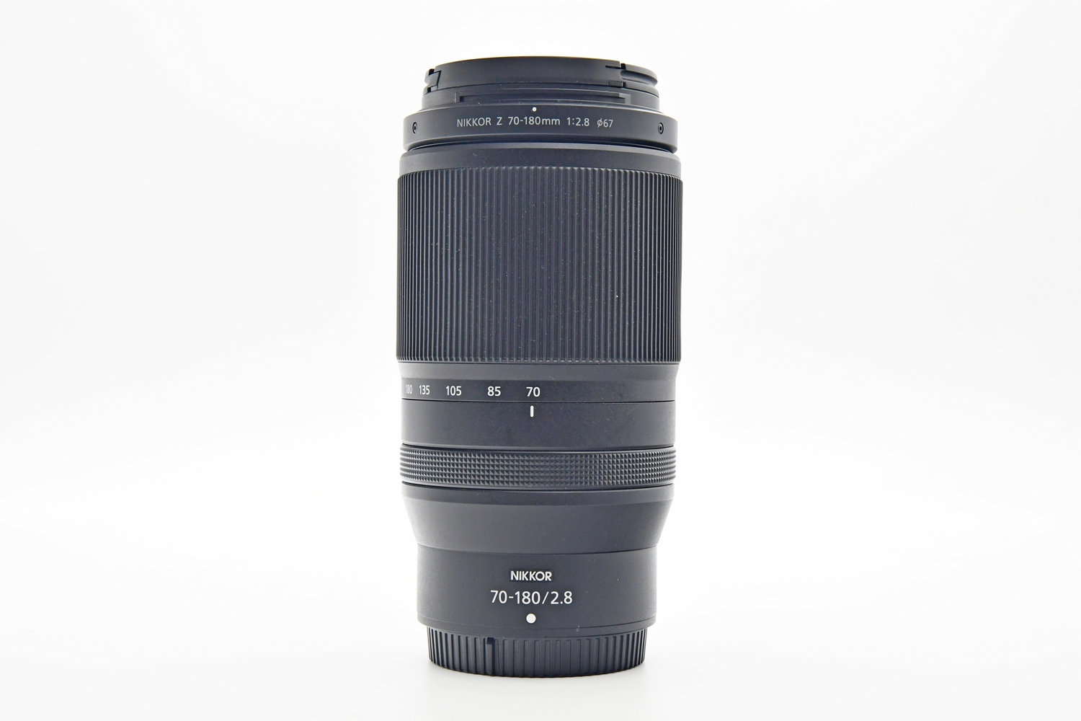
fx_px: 1892
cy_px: 360
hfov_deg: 31.9
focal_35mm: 63
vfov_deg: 21.6
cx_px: 540
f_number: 8
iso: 1250
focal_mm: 42
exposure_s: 1/125
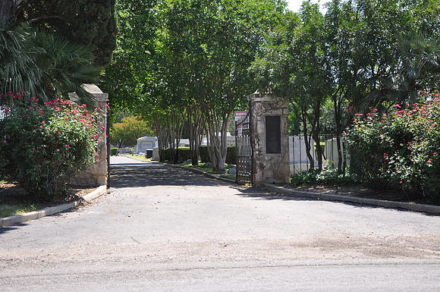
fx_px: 732
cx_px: 220
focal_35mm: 60
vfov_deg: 22.6
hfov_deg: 33.4
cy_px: 146
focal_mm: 40
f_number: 6.3
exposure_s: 1/200
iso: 200
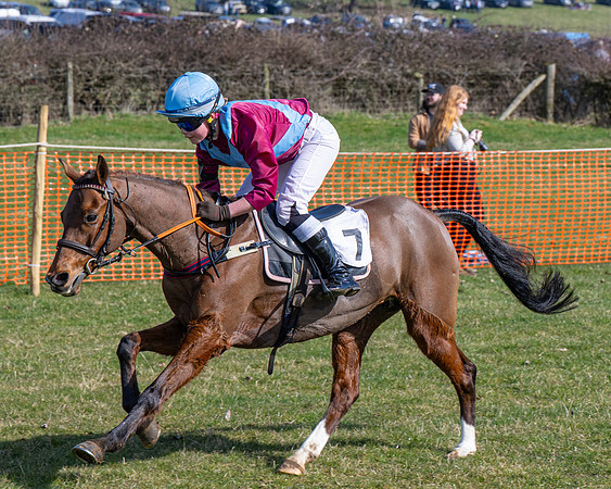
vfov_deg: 11.6
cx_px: 307
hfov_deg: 14.5
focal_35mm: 133
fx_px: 2397
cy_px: 215
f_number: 5
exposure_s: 1/1250
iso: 200
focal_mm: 70
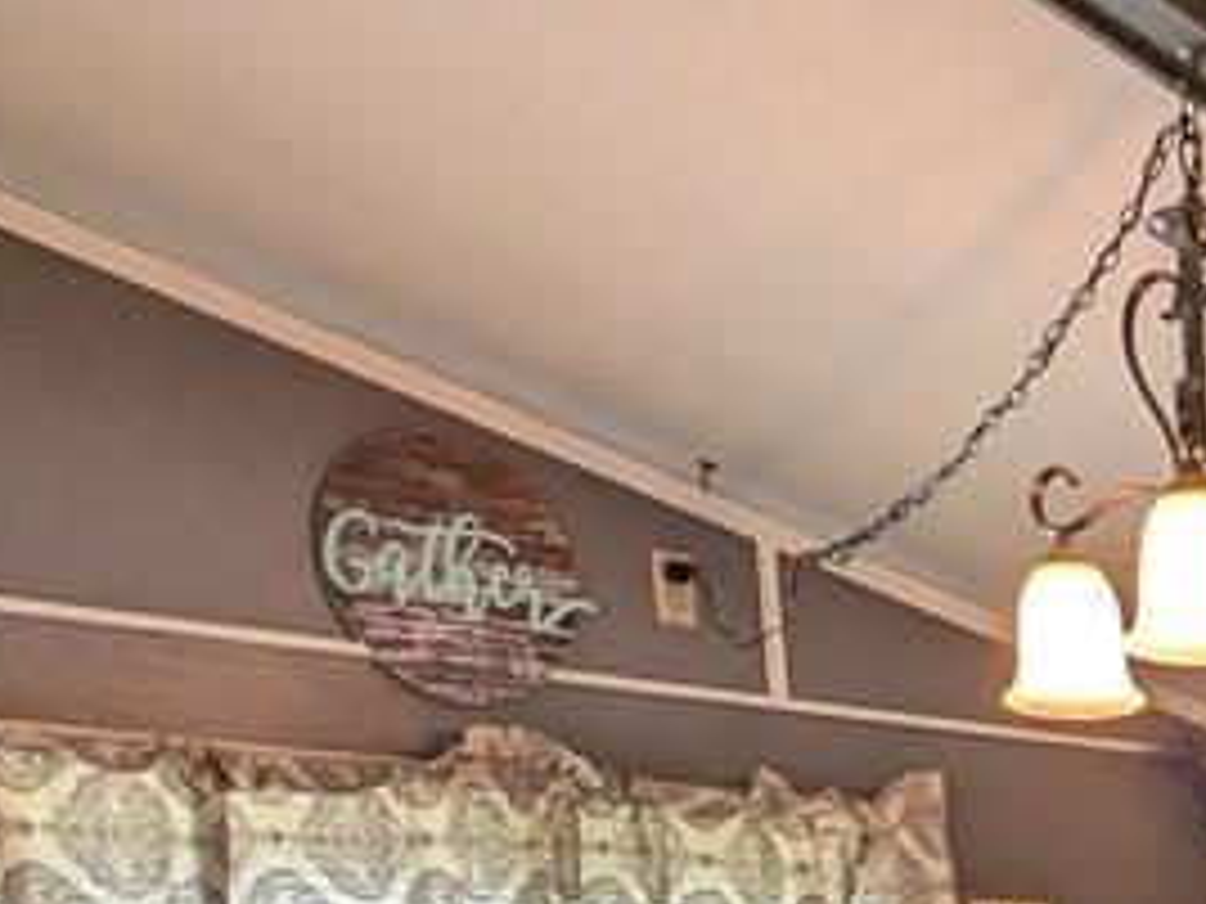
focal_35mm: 61
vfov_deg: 18.7
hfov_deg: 27.6
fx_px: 2125
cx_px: 1474
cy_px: 1615
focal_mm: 2.35
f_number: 2.2
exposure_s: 1/40
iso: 142
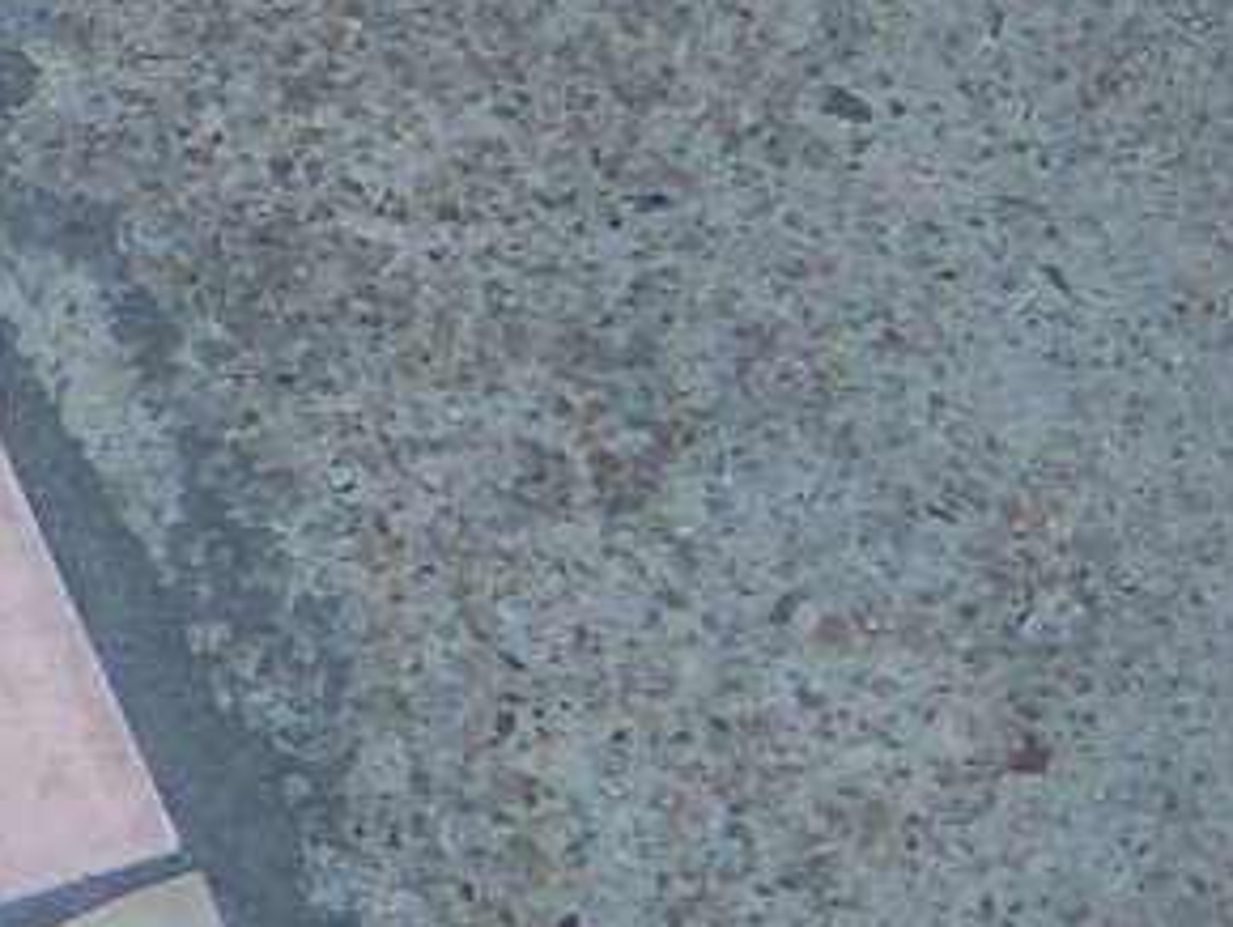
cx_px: -1101
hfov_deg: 7.5
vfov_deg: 5.8
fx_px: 9055
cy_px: -85
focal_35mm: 254
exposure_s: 1/160
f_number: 2.8
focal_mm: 7.5
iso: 80
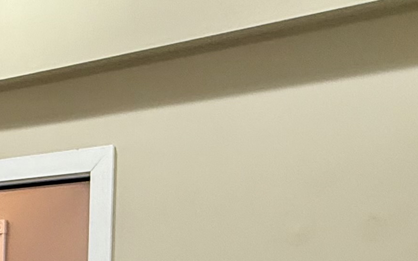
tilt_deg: -7.5
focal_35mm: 68
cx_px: -109
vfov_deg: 17.4
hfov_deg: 26.2
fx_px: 775
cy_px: 383
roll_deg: -0.4
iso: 250
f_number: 2.2
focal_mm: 2.22
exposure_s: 1/60
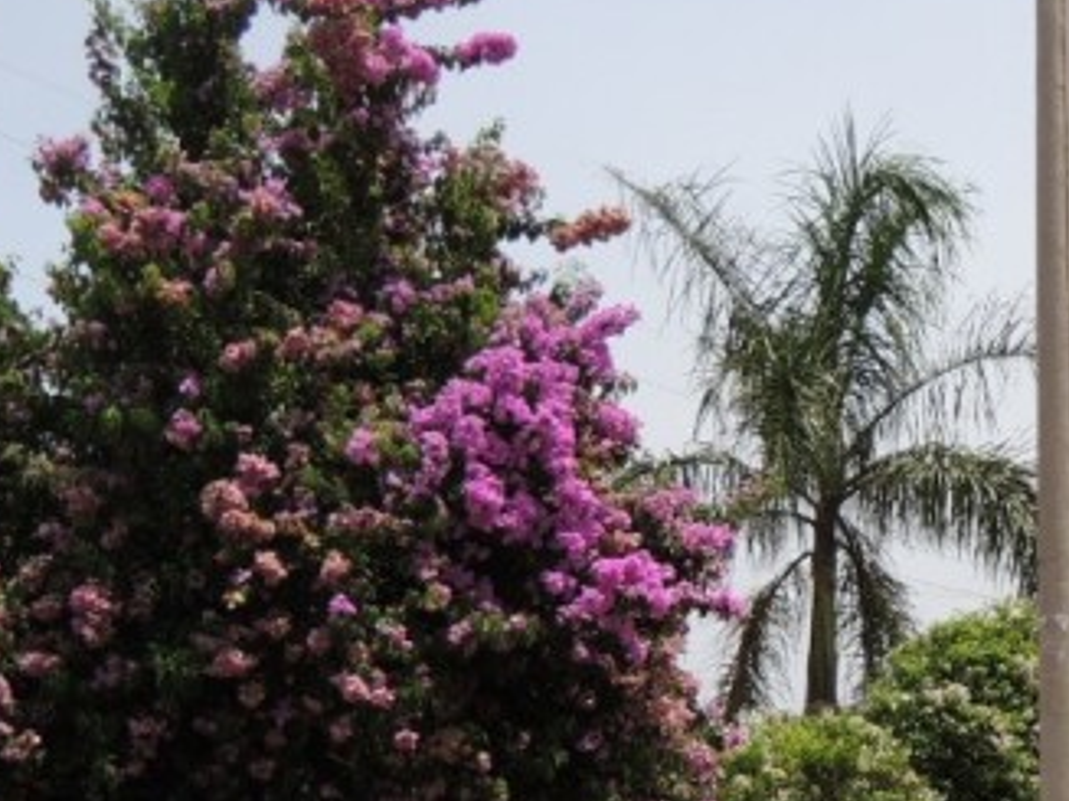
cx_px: 997
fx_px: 3550
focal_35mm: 115
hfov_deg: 16.8
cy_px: 618
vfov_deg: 12.8
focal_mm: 8.3
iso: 100
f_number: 3.5
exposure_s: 1/1000
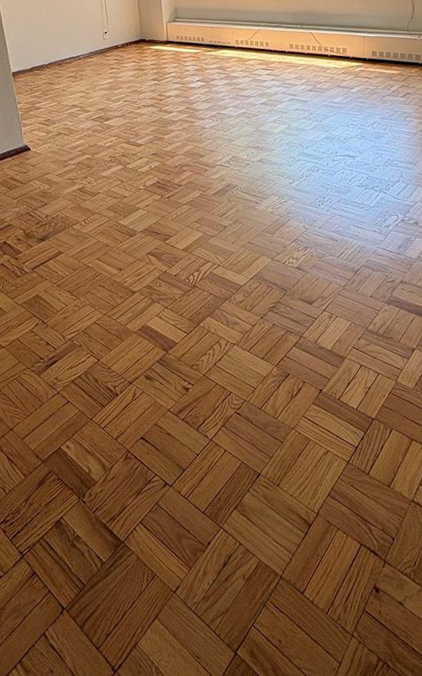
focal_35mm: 29
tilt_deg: -15.4
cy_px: 106
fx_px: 534
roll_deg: +4.3
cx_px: 201
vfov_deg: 58.1
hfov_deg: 43.1
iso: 40
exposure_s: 1/99
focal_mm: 2.22
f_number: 2.2
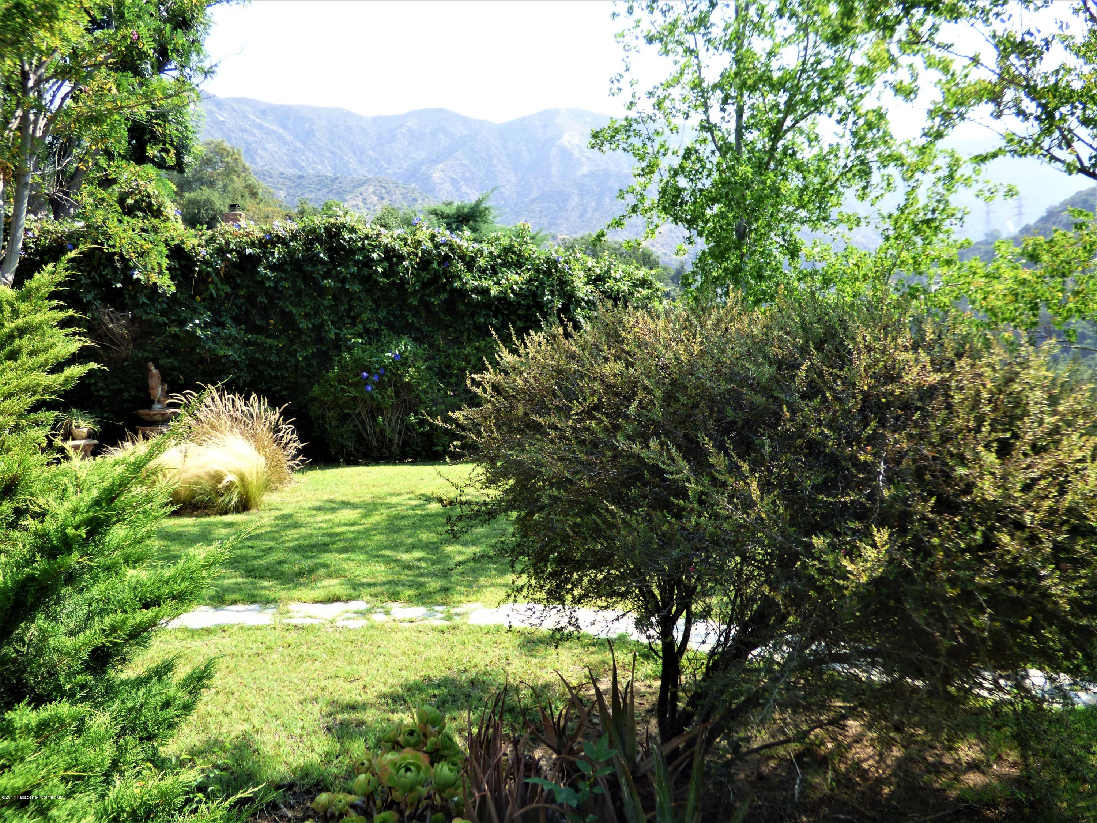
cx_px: 548
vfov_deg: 48.2
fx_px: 919
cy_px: 412
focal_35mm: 29
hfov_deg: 61.7
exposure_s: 1/400
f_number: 3.2
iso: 100
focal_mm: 5.04
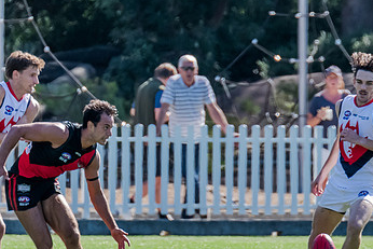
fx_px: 12438
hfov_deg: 1.7
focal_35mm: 1200
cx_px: -43
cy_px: 184
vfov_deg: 1.1
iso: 800
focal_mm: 420
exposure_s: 1/1600
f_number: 7.1
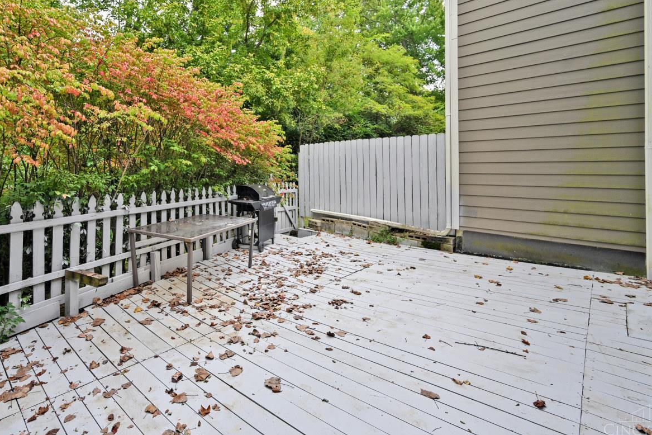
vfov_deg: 66.6
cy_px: 169
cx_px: 270
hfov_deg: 89.2
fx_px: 326
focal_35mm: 18
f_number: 5.6
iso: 160
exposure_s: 1/250
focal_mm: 14
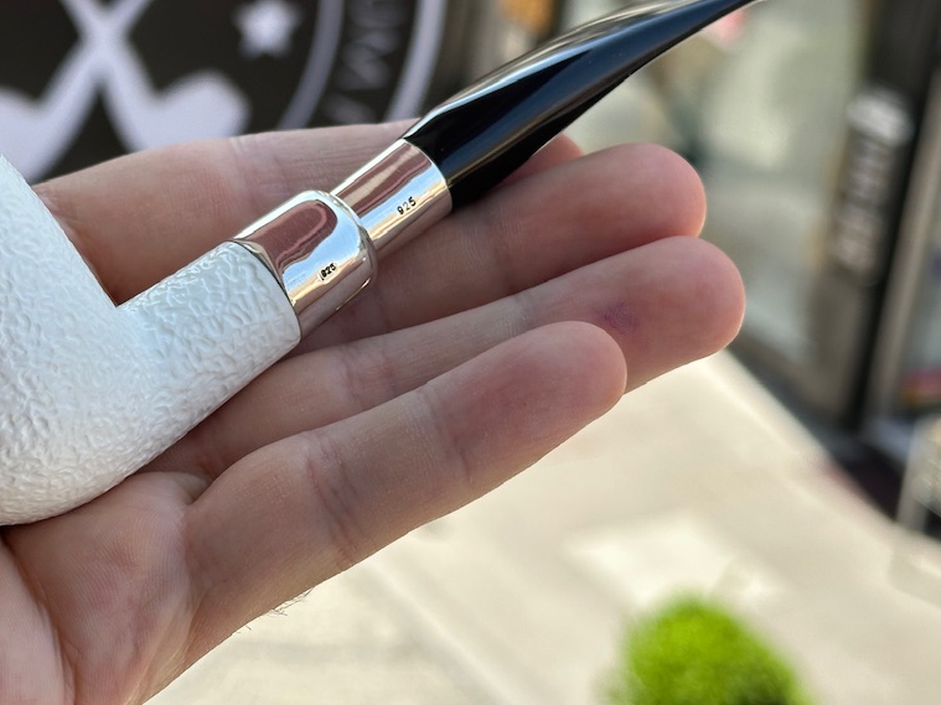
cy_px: 227
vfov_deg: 18.1
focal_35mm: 81
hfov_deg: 23.9
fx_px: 2202
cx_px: 260
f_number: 1.78
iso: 64
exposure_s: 1/1133
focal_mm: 6.86
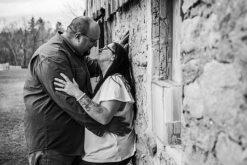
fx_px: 384
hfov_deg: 35.5
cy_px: 69
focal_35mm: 56
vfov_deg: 24.2
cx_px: 148
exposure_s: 1/250
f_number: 3.5
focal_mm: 46
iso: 320
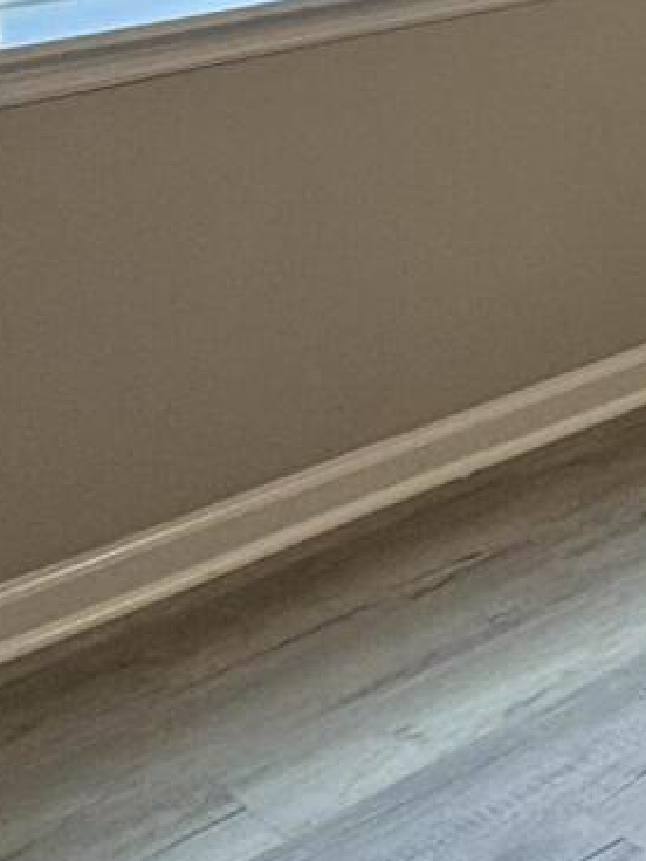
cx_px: 1346
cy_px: -58
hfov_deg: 15.1
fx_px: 1891
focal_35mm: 76
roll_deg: -2.1
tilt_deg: -11.4
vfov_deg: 24.2
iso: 250
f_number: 2.2
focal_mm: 2.22
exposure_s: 1/120
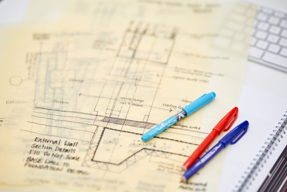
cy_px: 96
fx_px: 678
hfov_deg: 23.9
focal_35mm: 85
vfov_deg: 16.1
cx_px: 144
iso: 500
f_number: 1.6
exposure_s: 1/160
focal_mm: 85
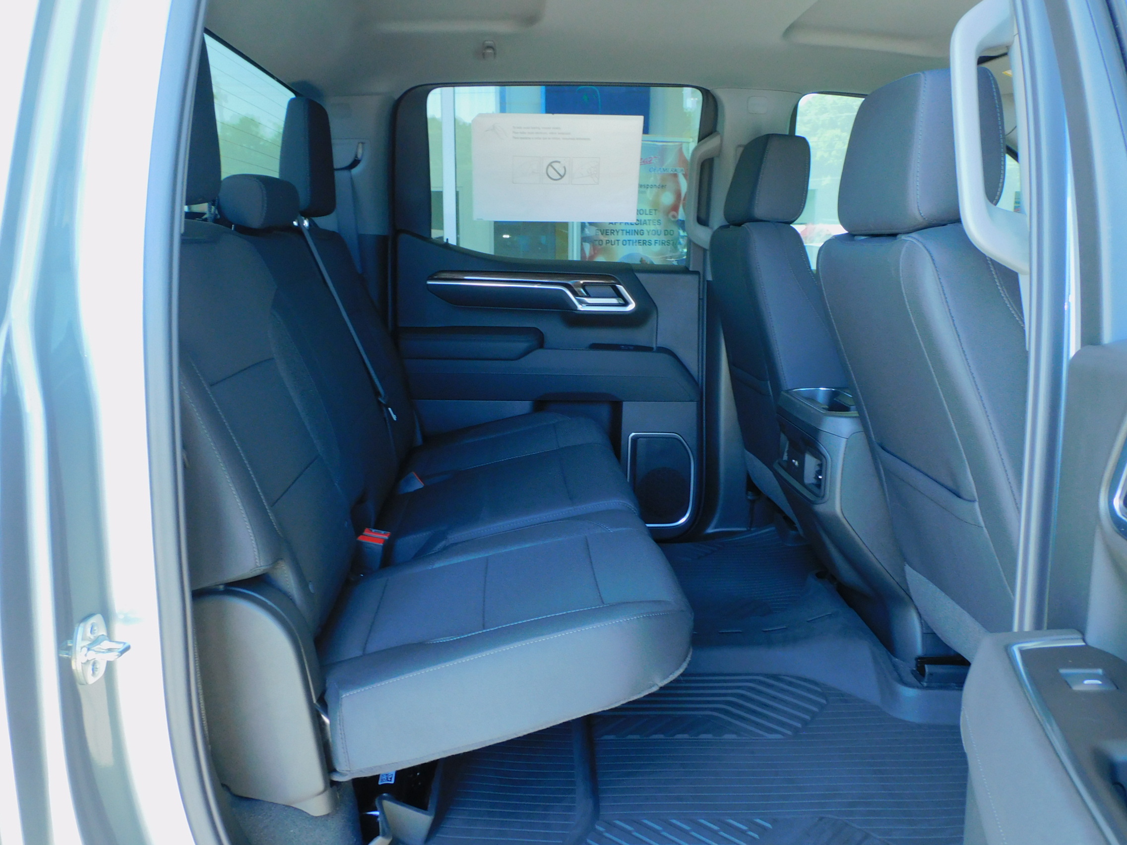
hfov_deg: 60.0
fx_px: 977
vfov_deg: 46.8
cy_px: 422
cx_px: 564
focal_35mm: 30
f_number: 3.5
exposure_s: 1/30
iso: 160
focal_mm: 5.4
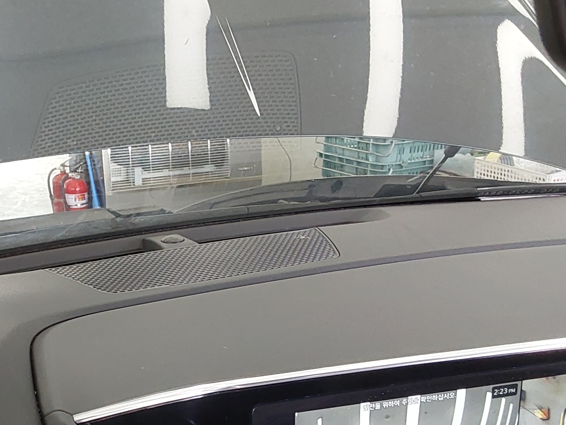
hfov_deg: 36.4
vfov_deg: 28.3
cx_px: 123
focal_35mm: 51
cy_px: 302
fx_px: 834
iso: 320
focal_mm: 2.91
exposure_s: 1/60
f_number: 1.9
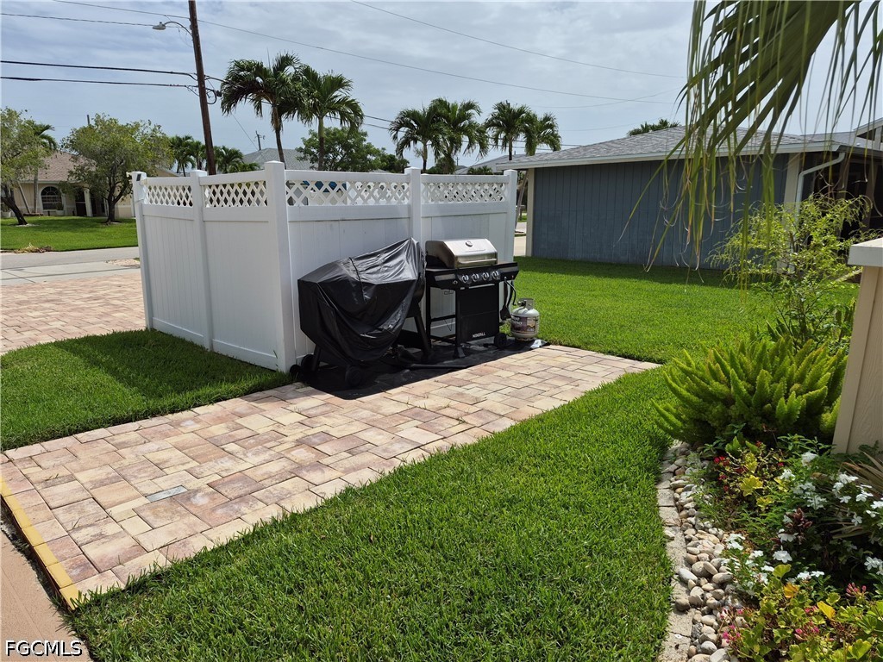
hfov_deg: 73.9
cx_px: 442
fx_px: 587
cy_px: 331
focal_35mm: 23
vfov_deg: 58.9
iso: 50
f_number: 1.8
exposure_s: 1/7696
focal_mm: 5.4
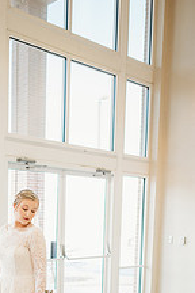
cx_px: 60
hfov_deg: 26.8
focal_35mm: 50
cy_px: 248
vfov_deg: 37.7
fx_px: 406
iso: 320
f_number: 1.8
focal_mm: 24
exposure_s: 1/160
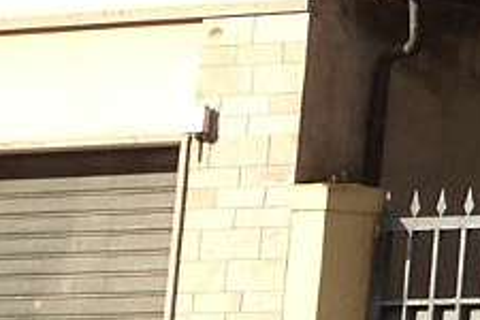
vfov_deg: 5.4
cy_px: -542
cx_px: 1193
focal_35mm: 244
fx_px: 3253
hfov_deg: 7.8
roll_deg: +0.1
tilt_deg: +16.2
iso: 50
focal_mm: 4.12
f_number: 2.4
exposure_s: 1/985
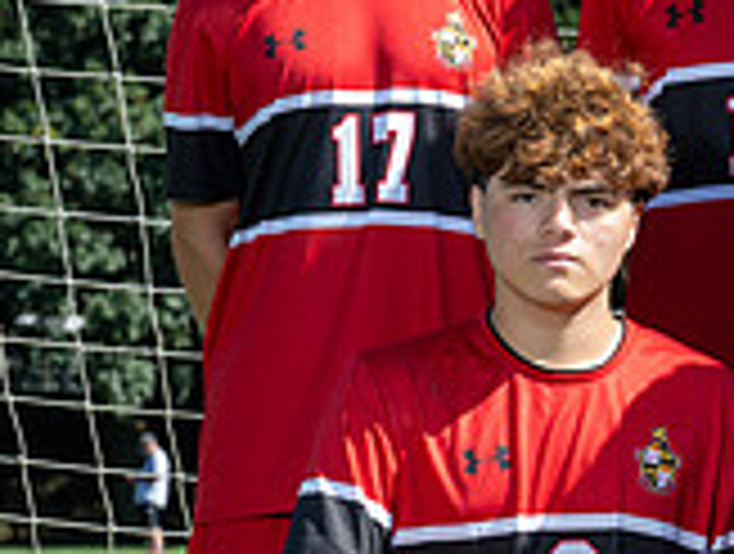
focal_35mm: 327
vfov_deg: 4.6
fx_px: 6949
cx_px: 1201
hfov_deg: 6.0
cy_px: 383
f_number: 5.6
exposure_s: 1/200
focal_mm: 70
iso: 100
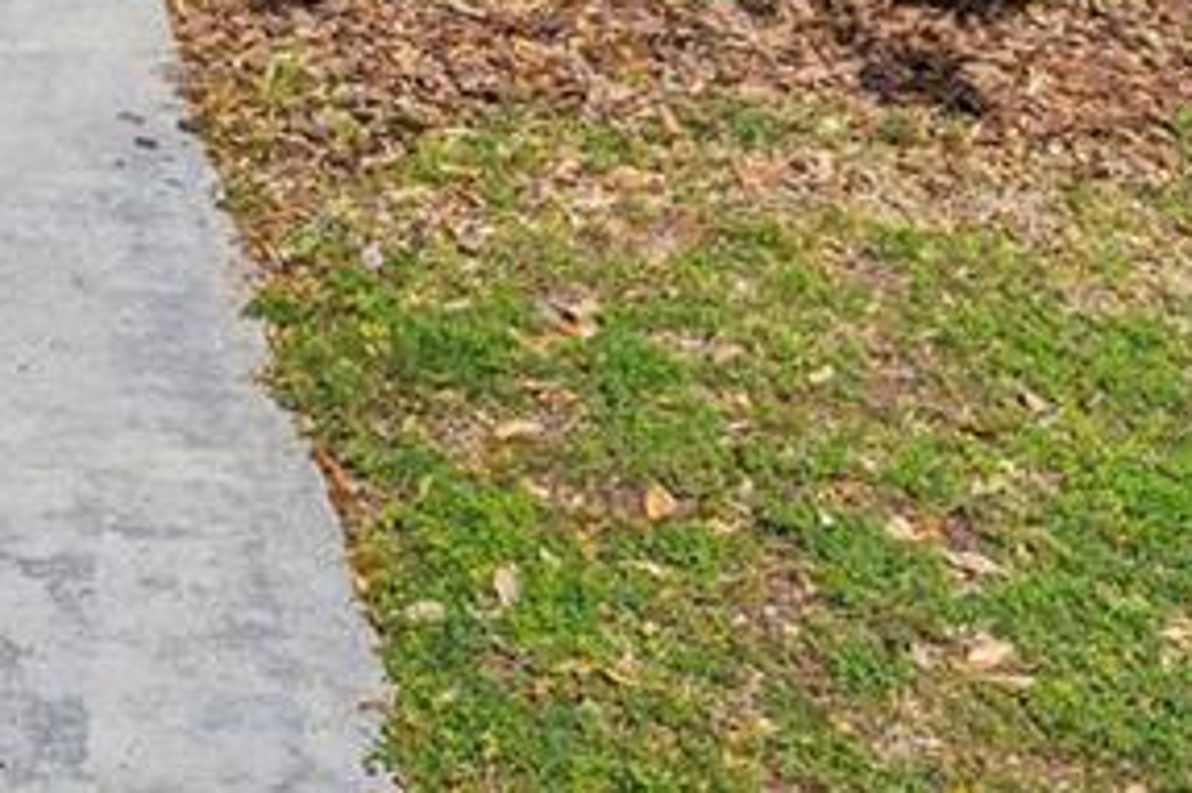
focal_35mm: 78
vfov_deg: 13.2
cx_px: -349
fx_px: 2581
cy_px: -1104
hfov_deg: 23.1
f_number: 8
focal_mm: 14
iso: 100
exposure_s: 1/500
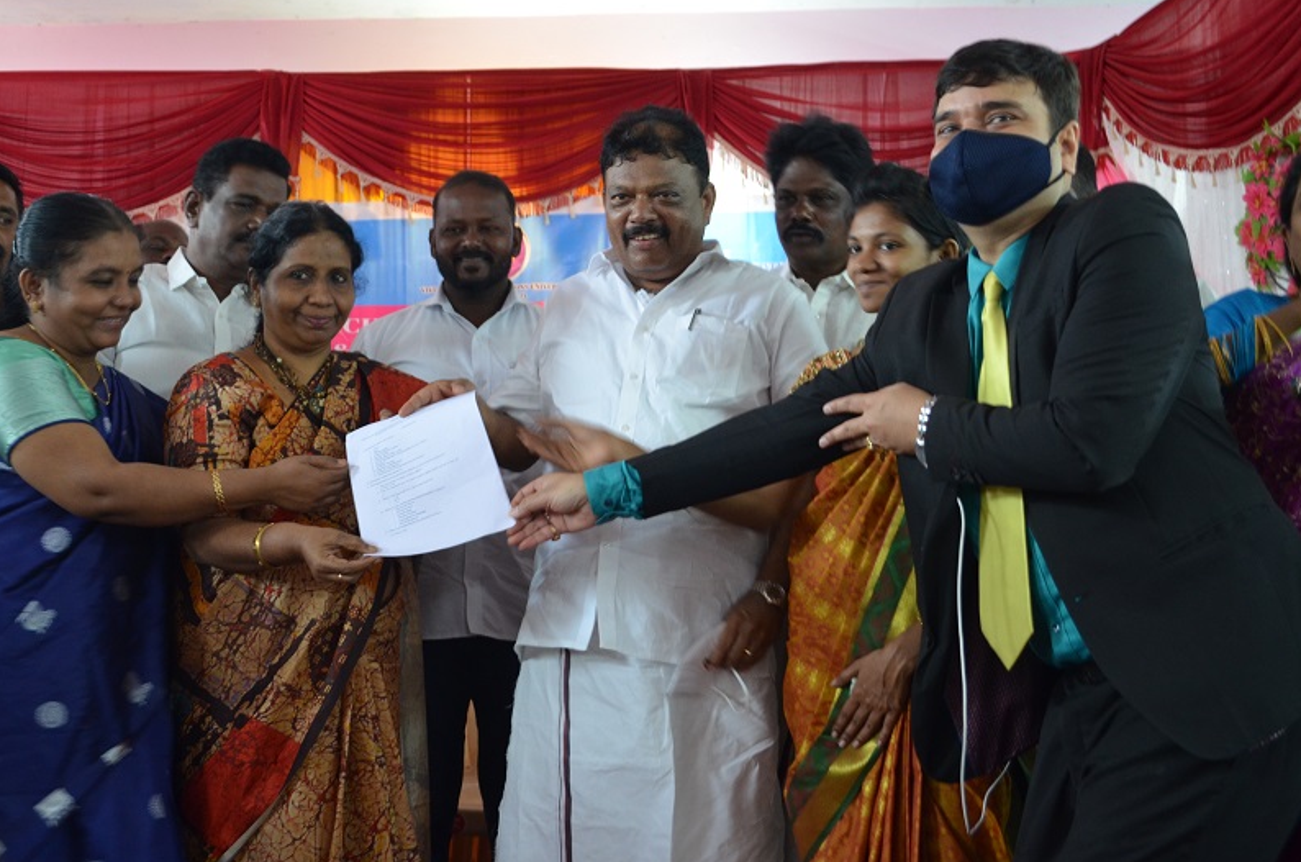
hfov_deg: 47.5
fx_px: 1479
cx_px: 618
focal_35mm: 41
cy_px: 407
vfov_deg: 32.5
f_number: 3.8
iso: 800
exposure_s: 1/25
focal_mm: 22
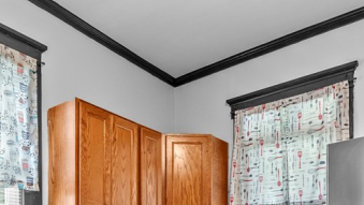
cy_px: 250
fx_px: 357
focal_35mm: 37
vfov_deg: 27.8
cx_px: 151
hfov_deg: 53.7
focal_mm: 16
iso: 1000
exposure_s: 1/1.67
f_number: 11
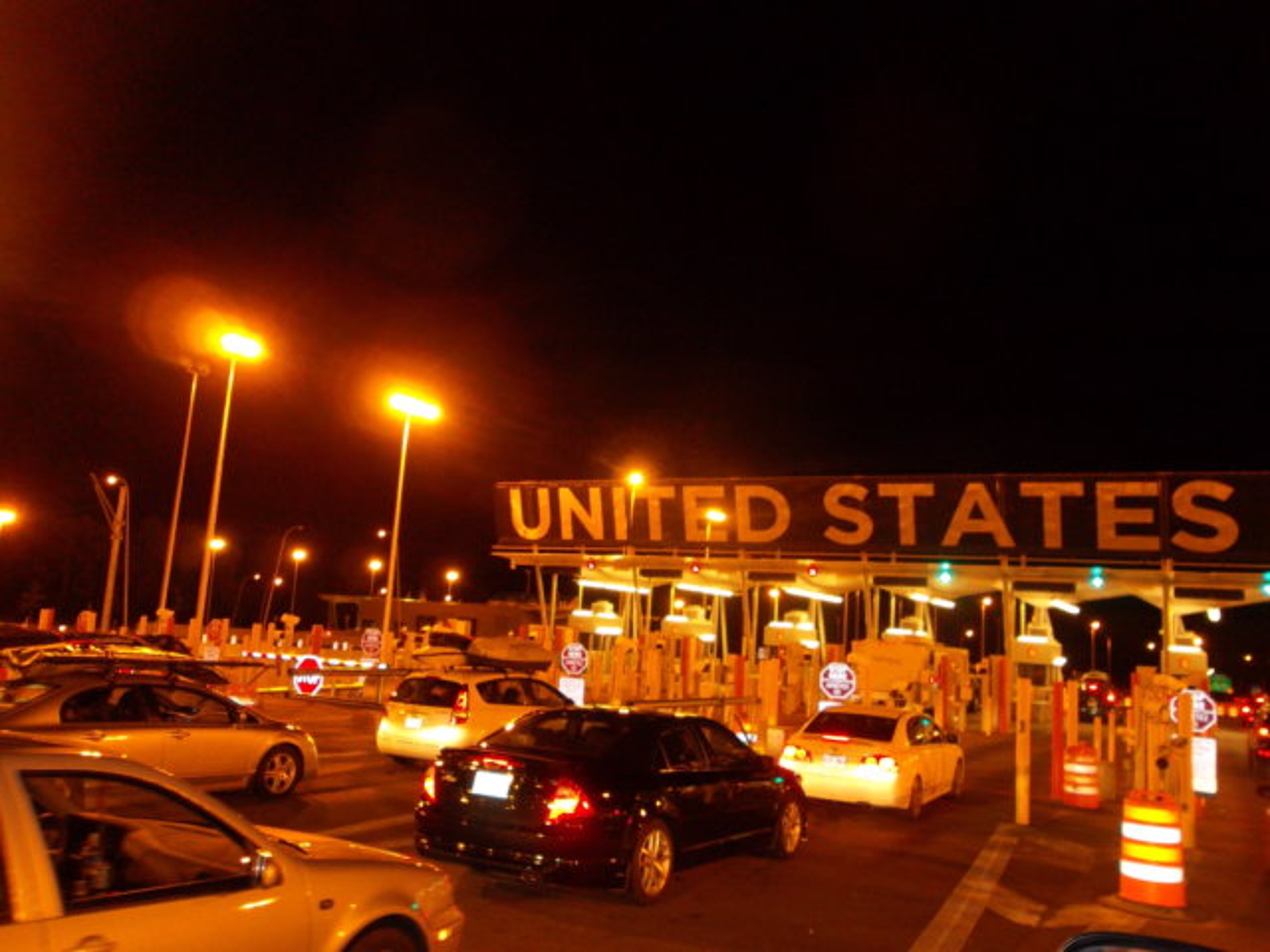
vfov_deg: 51.4
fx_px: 991
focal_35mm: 27
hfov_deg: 65.3
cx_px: 635
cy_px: 476
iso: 200
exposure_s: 1/15
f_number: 3.5
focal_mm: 4.9
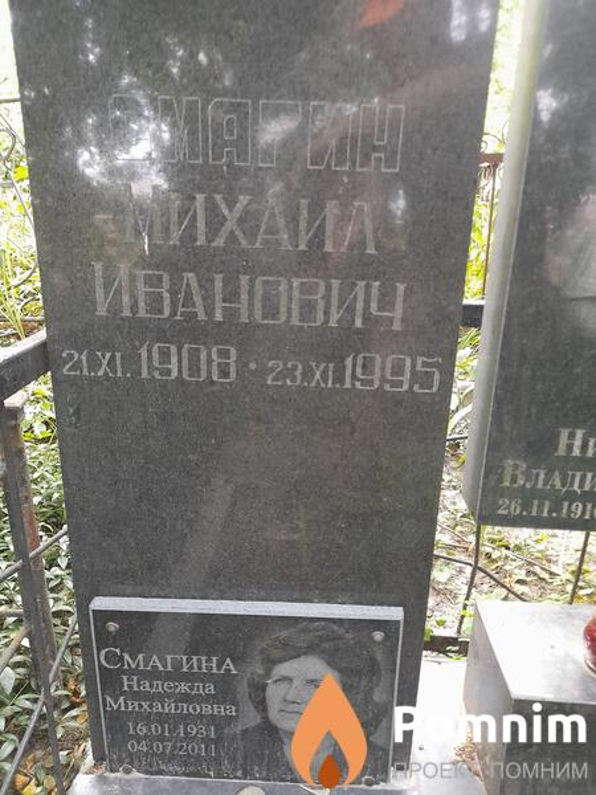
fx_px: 574
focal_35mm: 25
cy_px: 398
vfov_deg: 69.4
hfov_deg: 54.9
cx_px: 298
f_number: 2
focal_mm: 4.6
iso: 320
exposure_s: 1/50
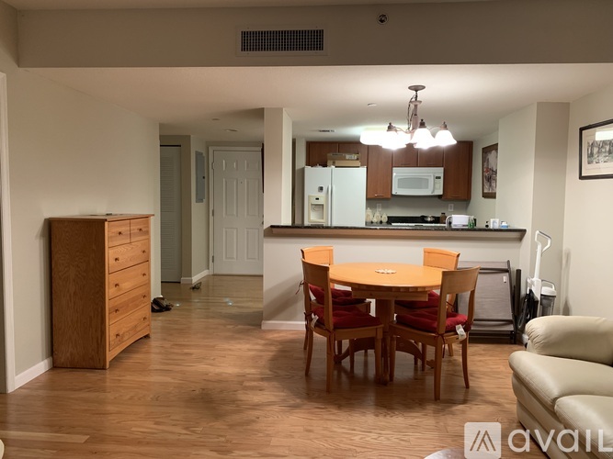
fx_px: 460
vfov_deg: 53.0
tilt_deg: -3.2
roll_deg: -1.6
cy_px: 230
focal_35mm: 26
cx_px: 306
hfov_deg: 67.3
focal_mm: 4.25
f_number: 1.8
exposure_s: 1/60
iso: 200
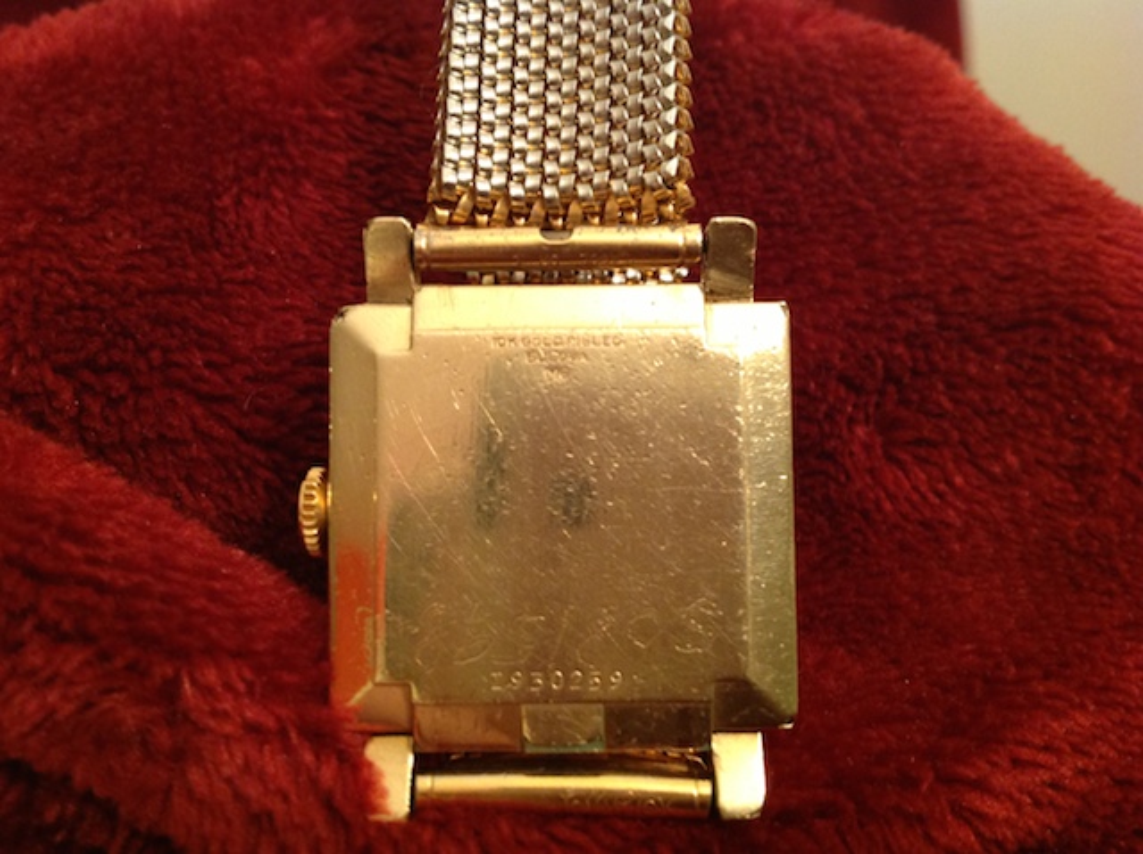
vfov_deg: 40.6
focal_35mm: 35
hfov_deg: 52.7
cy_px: 427
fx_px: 1154
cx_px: 572
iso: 250
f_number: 2.4
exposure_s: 1/15
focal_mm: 4.28
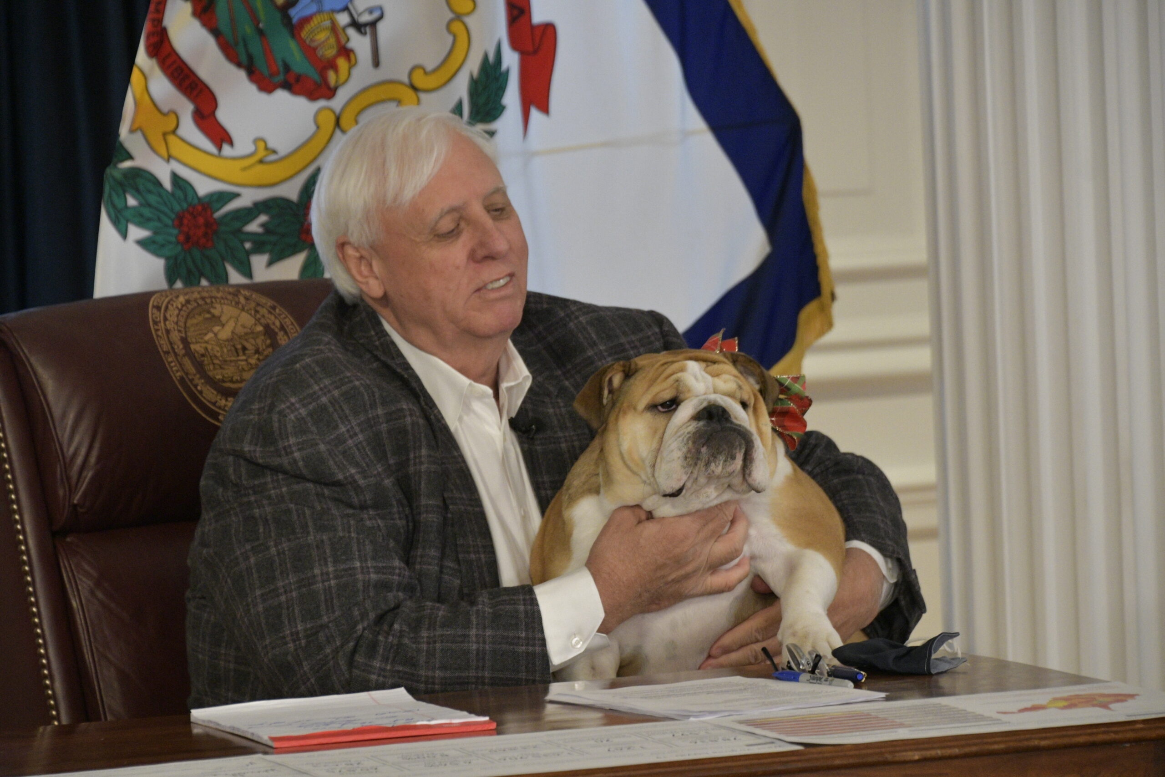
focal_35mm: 187
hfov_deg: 11.0
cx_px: 582
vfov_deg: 7.3
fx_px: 6051
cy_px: 388
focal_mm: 125
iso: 4000
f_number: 6.3
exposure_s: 1/320
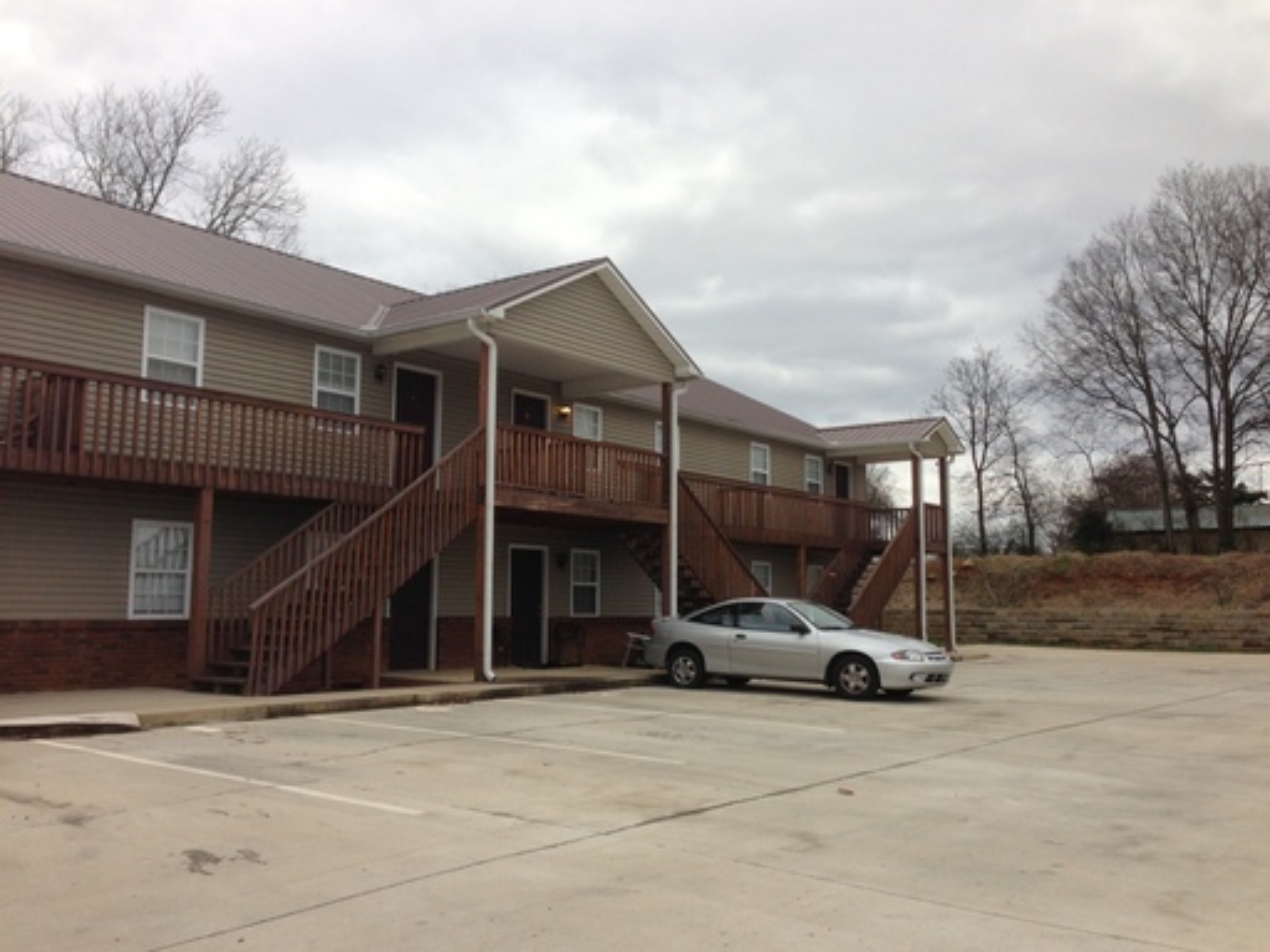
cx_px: 635
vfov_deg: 42.9
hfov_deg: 55.4
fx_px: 1211
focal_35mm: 33
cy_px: 476
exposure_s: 1/246
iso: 50
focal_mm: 4.13
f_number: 2.4
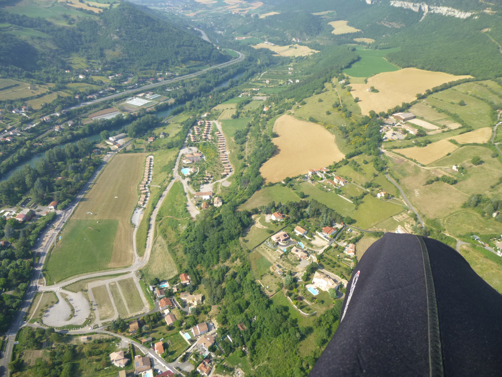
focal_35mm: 25
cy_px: 188
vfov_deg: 54.9
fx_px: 363
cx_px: 251
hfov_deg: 69.4
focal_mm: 4.5
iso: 100
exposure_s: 1/640
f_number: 3.1
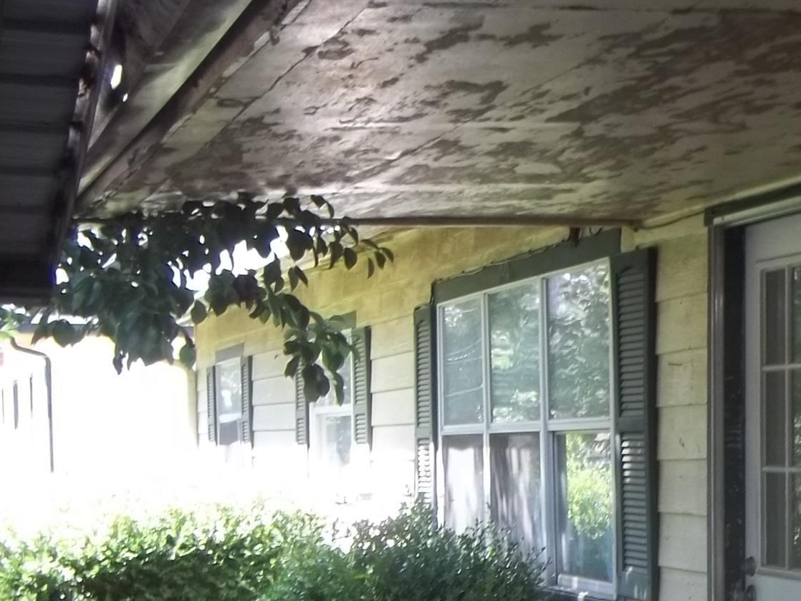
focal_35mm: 85
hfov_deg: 22.0
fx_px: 1967
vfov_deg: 17.0
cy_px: 607
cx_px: 830
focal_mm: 5.9
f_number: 3.3
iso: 64
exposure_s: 1/40
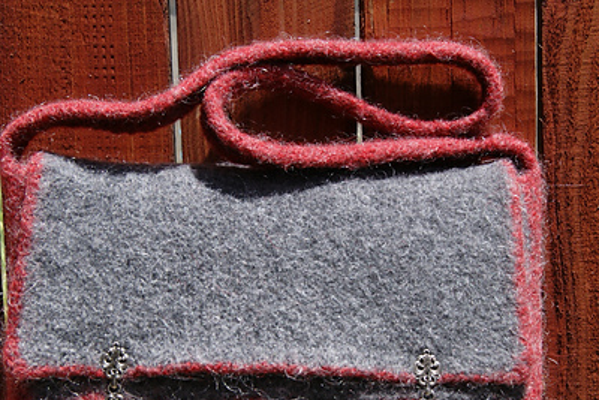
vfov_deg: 16.2
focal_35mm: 84
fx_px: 1395
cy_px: 293
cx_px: 276
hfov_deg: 24.2
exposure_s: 1/200
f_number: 8
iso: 100
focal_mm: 35
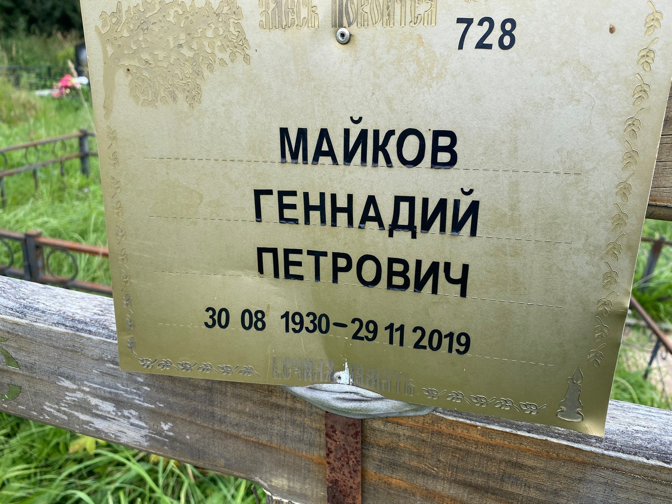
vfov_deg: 53.1
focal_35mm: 26
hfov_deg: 67.3
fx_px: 505
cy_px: 252
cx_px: 336
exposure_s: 1/549
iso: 32
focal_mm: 4.25
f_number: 1.8
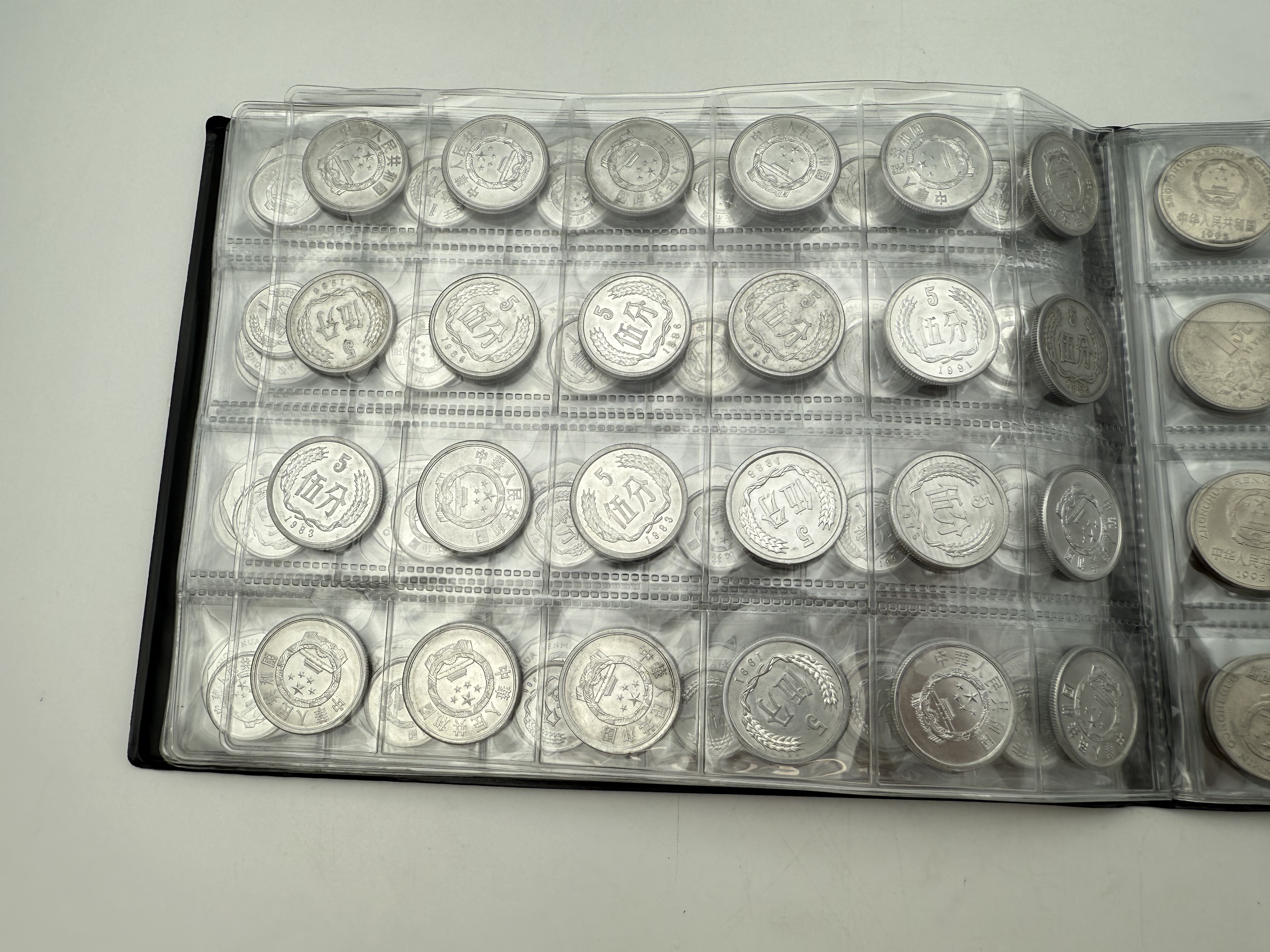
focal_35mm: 24
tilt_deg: -77.6
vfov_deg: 56.8
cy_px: 476
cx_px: 635
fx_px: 881
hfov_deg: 71.6
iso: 40
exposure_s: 1/381
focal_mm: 2.22
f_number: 2.2
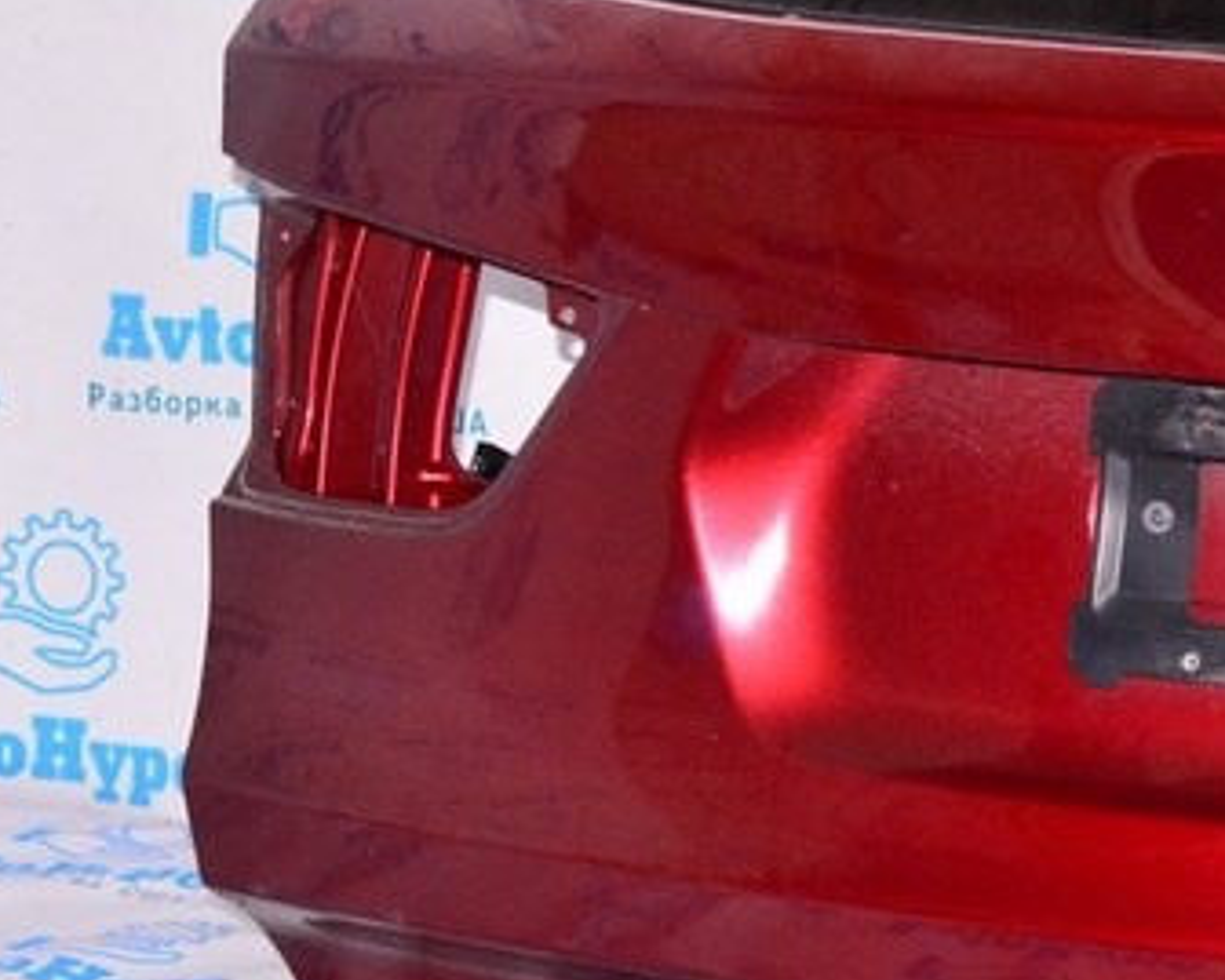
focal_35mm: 103
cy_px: 122
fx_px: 3735
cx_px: 1739
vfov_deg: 14.8
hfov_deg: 17.1
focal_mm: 24
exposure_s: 1/200
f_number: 8
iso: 1600
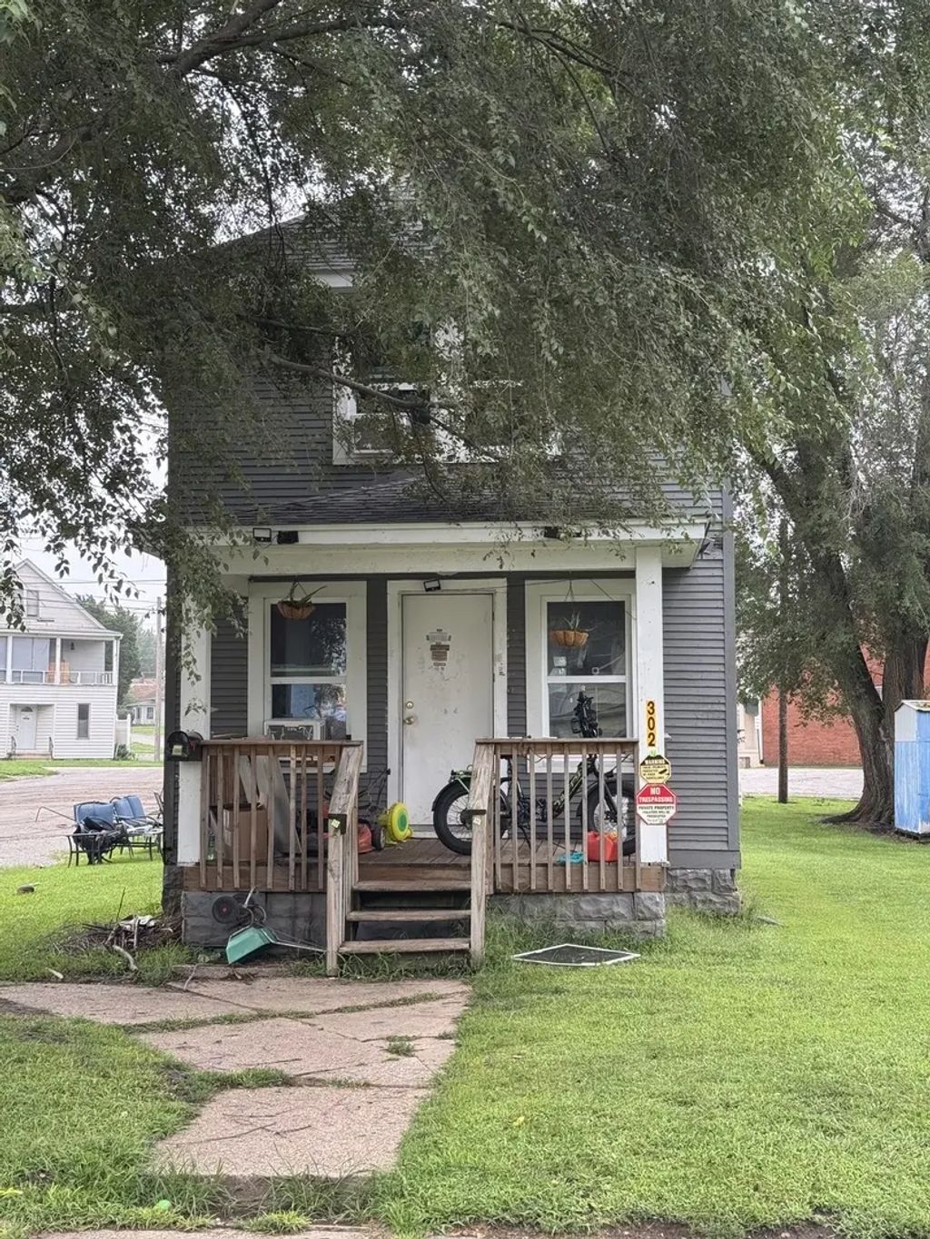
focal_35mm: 48
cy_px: 620
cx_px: 465
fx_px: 1719
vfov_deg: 39.7
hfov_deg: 30.3
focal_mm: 6.76
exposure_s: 1/172
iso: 80
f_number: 1.78
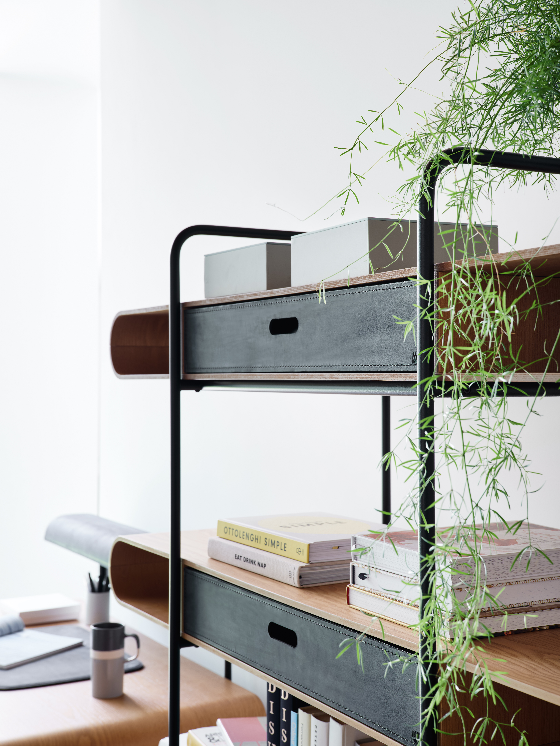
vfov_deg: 37.5
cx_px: 280
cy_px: 373
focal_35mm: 51
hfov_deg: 28.6
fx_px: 1100
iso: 100
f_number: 10
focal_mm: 64
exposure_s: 1/1.25
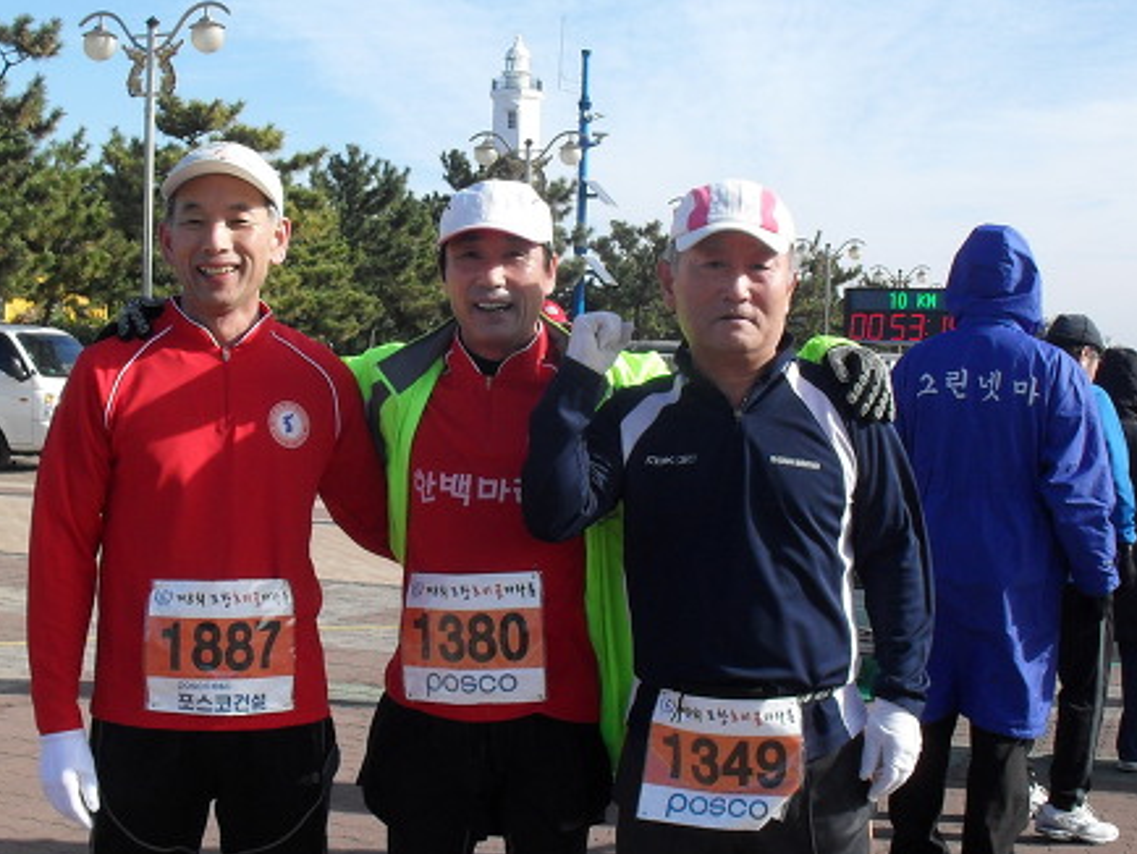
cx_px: 541
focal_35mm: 51
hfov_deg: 37.5
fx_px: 1676
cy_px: 418
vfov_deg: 28.6
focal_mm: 6.3
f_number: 8.3
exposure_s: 1/125
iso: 80
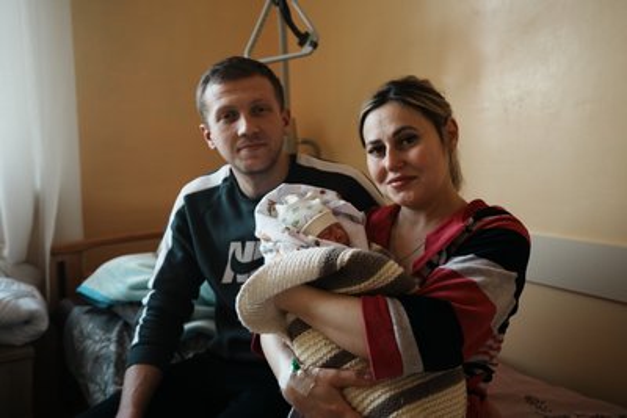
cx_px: 314
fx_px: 540
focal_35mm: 31
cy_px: 209
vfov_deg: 42.4
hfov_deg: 60.3
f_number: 3.2
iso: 1600
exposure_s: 1/160
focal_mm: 31
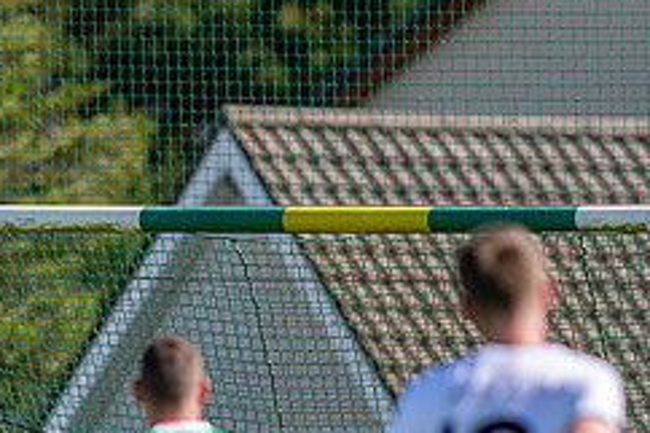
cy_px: 416
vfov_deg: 1.2
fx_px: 20442
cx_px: 634
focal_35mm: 1133
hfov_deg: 1.8
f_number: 2.8
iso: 110
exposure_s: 1/2000
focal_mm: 300
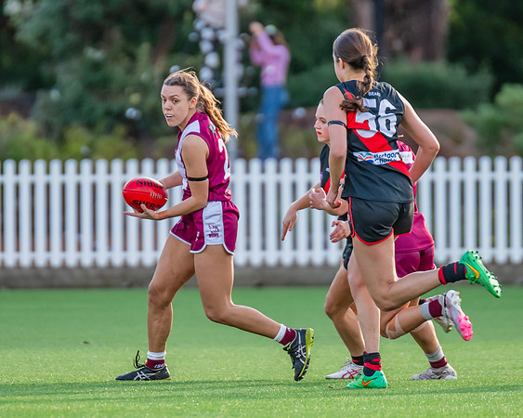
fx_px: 14047
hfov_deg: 2.1
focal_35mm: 908
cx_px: 244
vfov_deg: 1.7
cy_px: 227
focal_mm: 420
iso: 900
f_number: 4
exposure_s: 1/1000
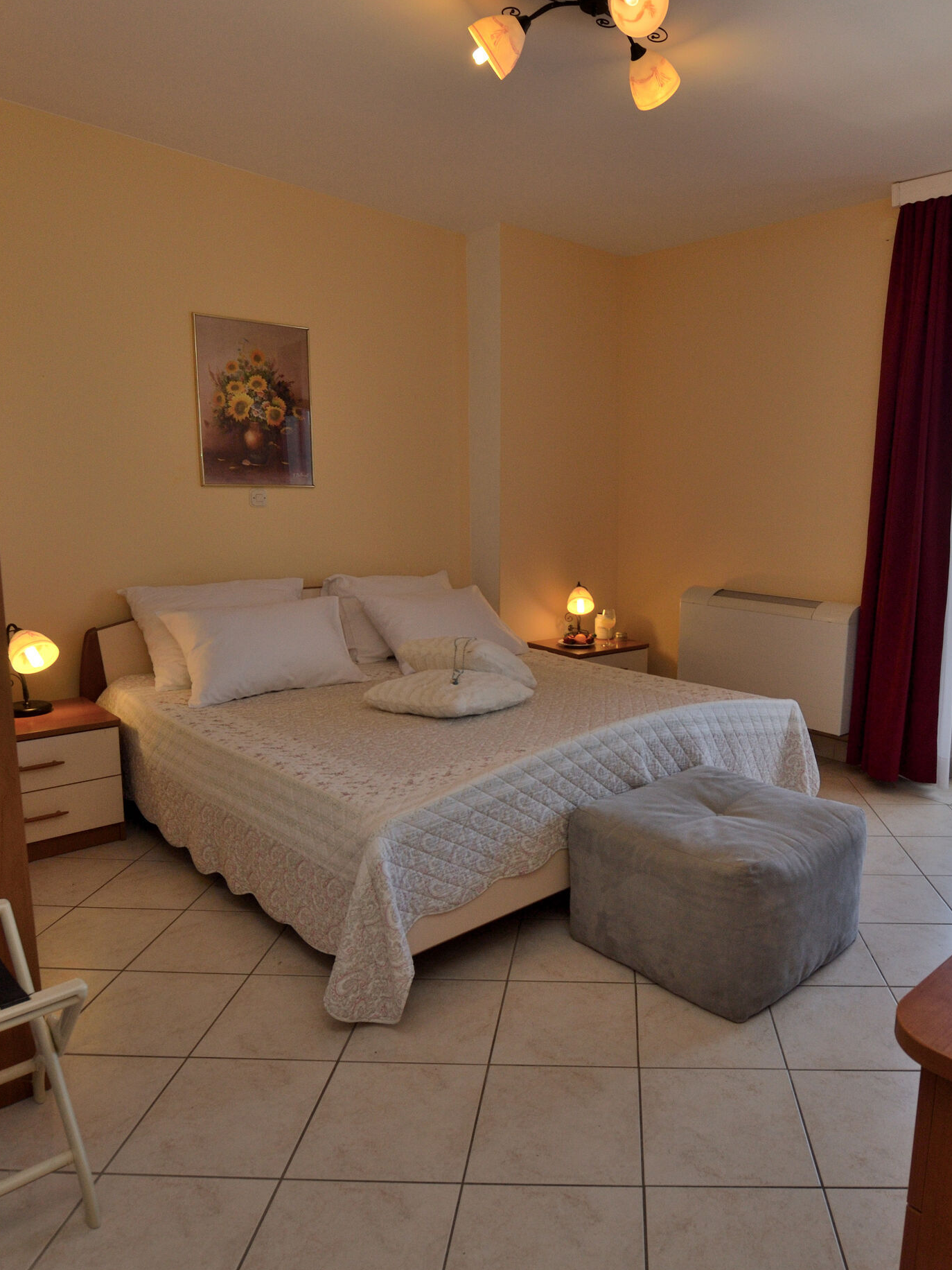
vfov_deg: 76.4
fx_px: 807
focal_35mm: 22
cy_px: 639
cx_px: 610
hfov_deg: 60.1
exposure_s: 1/125
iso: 200
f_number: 5.6
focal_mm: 10
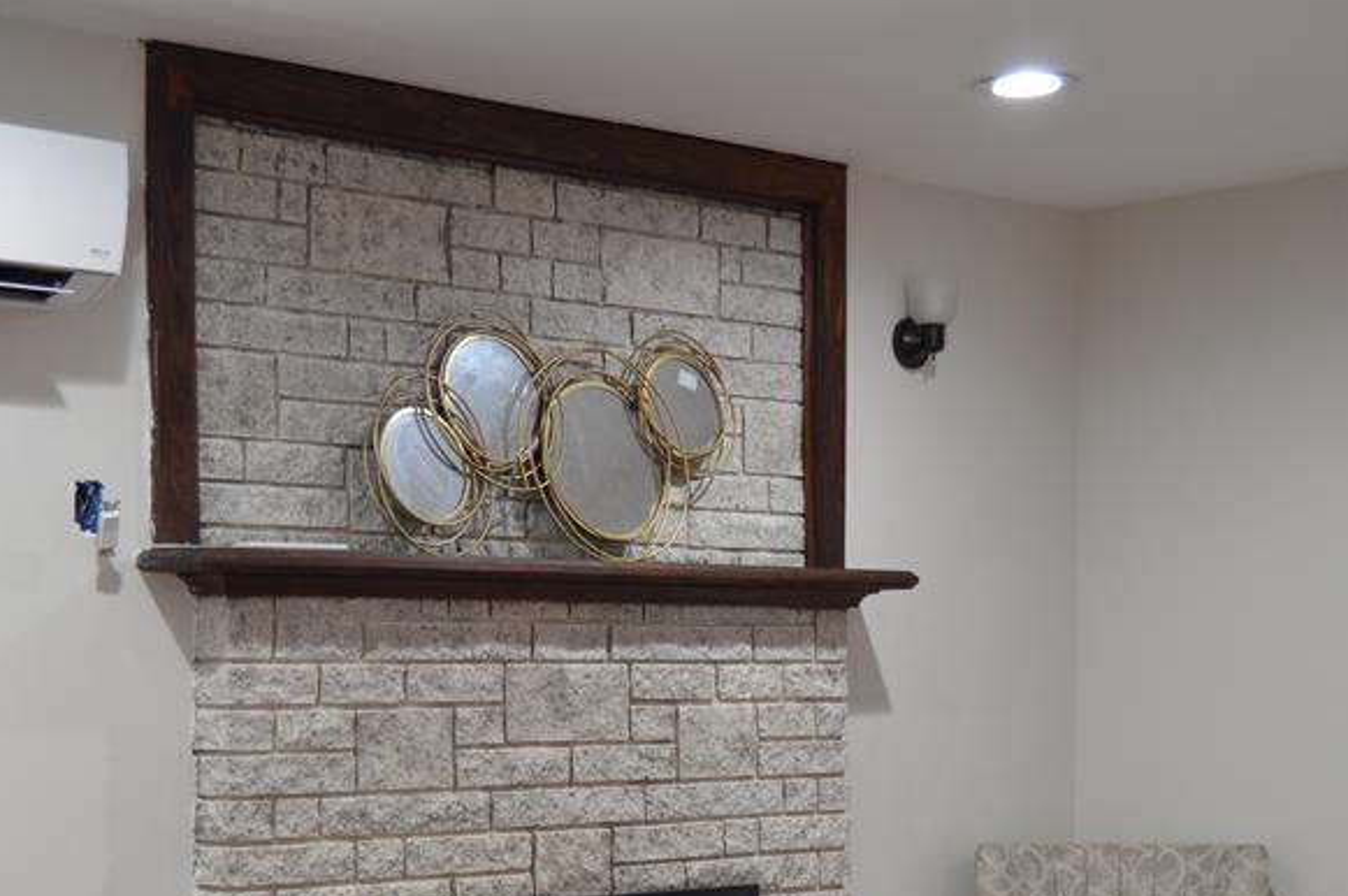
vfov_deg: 18.3
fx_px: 2730
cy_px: 801
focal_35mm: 73
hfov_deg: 27.7
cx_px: 658
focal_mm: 26
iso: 400
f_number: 4
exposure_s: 1/20
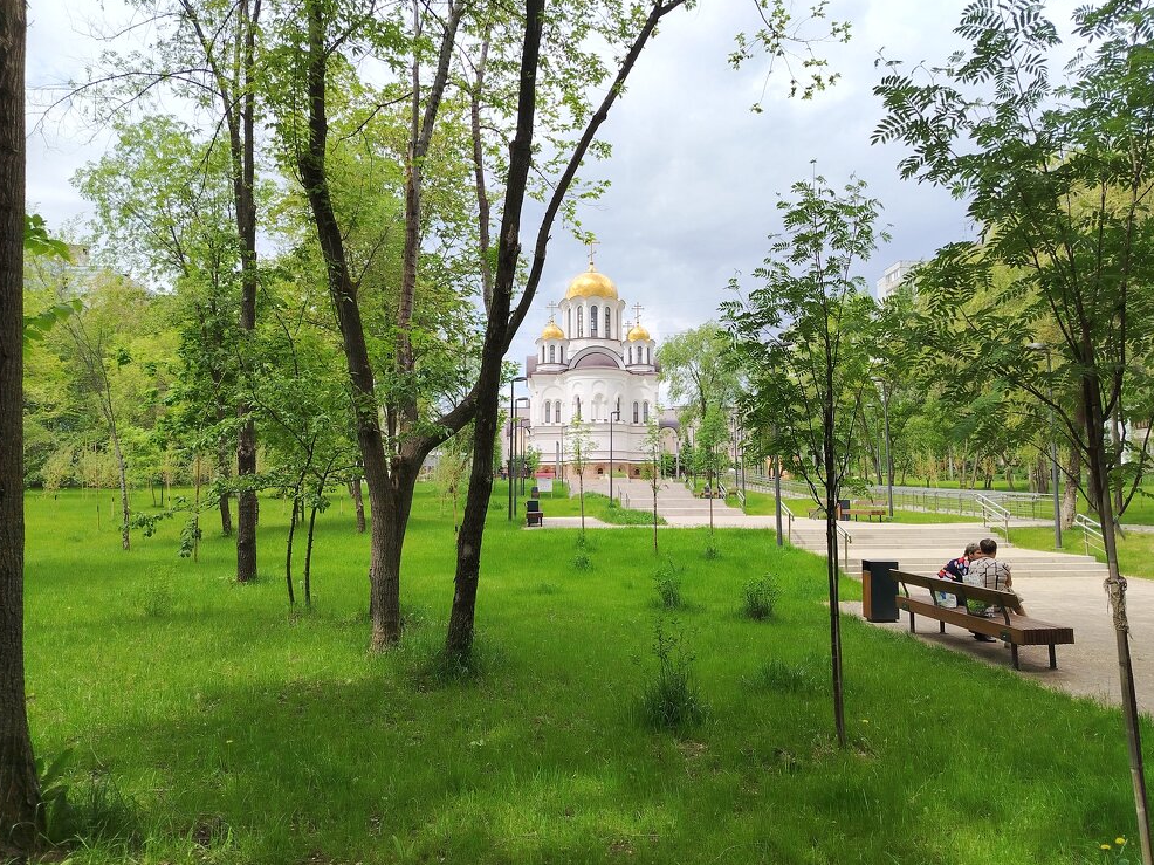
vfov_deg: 53.0
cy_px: 418
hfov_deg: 67.3
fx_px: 867
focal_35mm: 26
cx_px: 610
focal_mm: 5.25
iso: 100
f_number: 1.75
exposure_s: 1/720
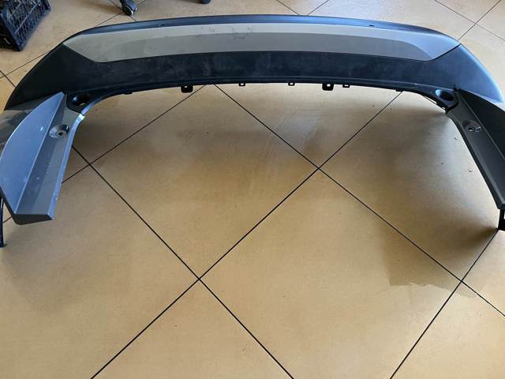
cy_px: 190
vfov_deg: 53.1
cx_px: 252
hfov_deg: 67.3
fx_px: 379
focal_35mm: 26
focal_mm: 5.1
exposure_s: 1/60
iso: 200
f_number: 1.6
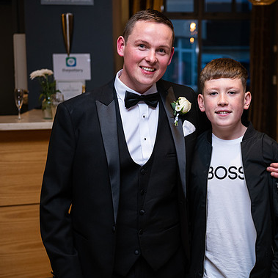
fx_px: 591
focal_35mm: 65
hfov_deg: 26.3
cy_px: 141
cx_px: 195
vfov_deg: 26.5
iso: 640
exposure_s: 1/160
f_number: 3.5
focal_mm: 50
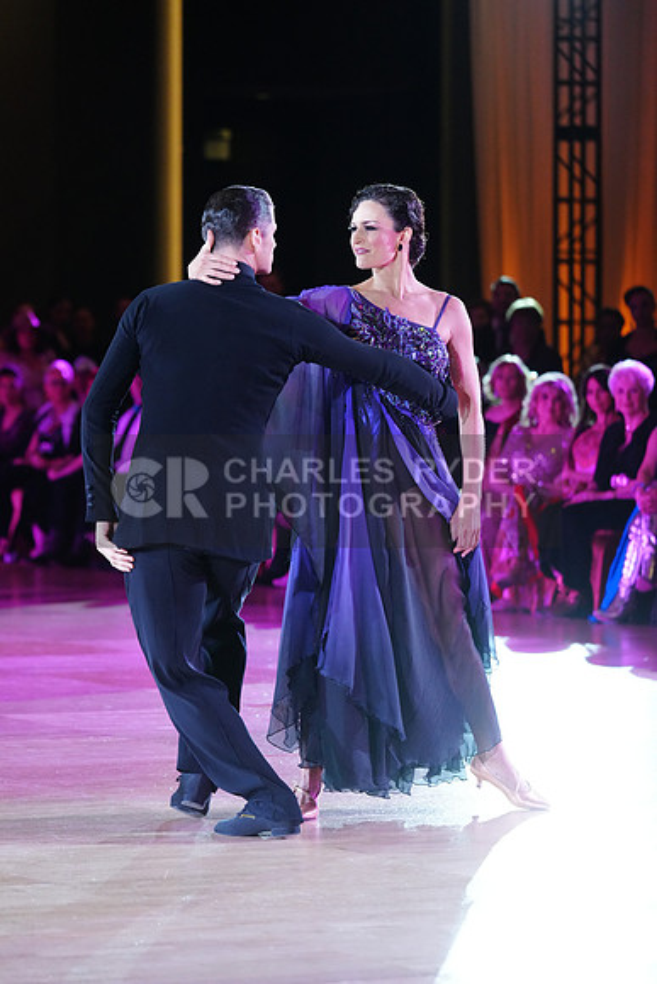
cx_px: 328
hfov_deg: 8.3
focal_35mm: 166
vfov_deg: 12.4
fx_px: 4541
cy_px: 492
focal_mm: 166
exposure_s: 1/400
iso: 4000
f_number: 4
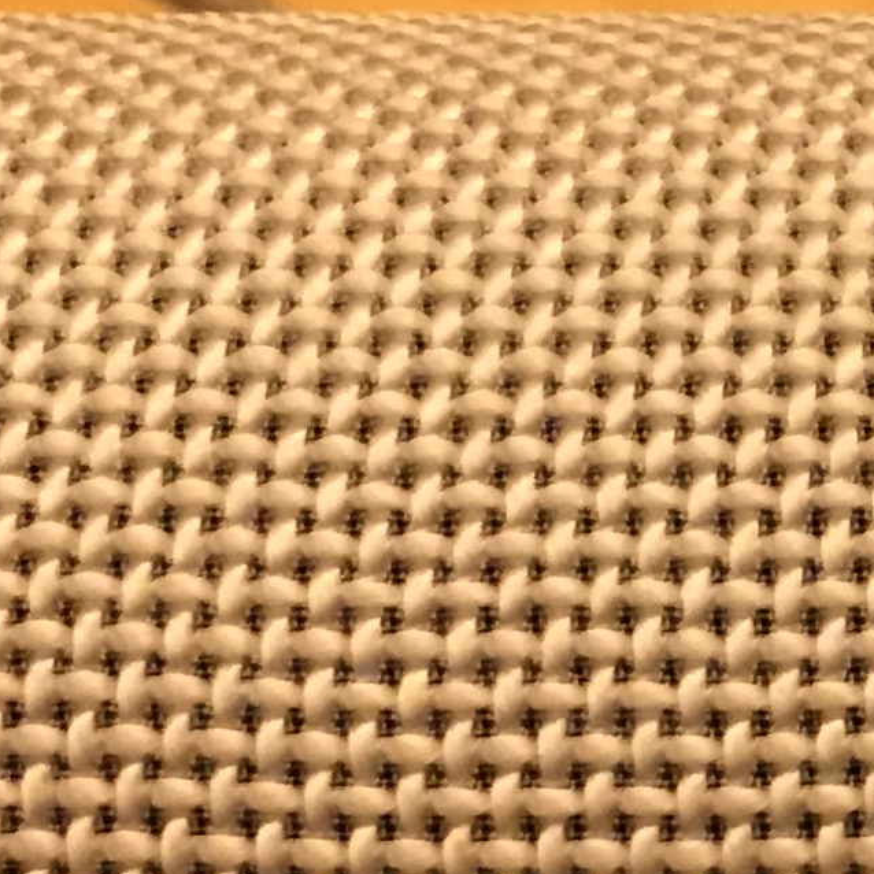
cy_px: 773
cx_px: 1740
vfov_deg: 10.7
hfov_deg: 10.0
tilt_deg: -43.6
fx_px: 4628
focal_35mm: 162
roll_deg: -1.6
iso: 200
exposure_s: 1/24
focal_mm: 4.15
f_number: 2.2
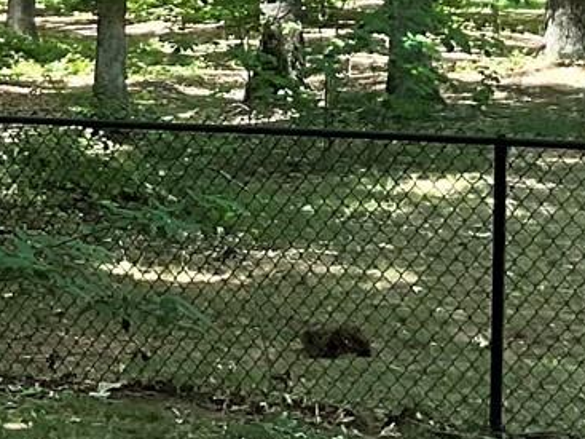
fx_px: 2737
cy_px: -10
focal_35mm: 162
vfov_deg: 9.1
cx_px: -515
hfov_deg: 11.2
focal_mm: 3
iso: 25
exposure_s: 1/367
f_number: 1.8
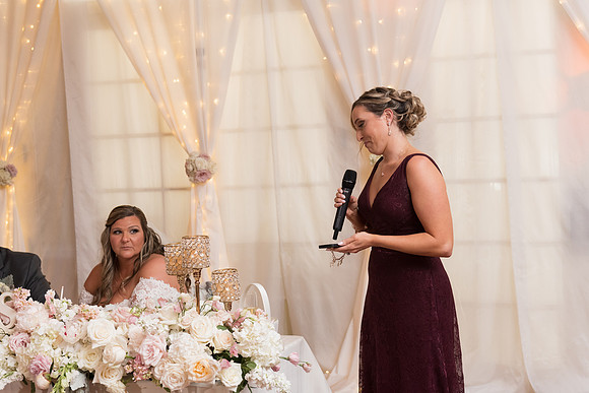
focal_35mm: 60
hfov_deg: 33.4
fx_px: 982
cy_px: 196
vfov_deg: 22.6
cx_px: 294
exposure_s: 1/125
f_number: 5
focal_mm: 60
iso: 1250
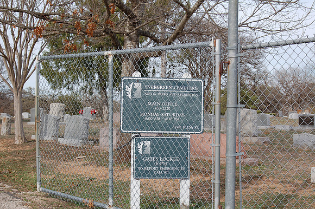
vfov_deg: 22.6
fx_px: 525
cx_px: 158
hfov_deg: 33.4
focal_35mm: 60
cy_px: 104
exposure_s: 1/320
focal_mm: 40
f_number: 9
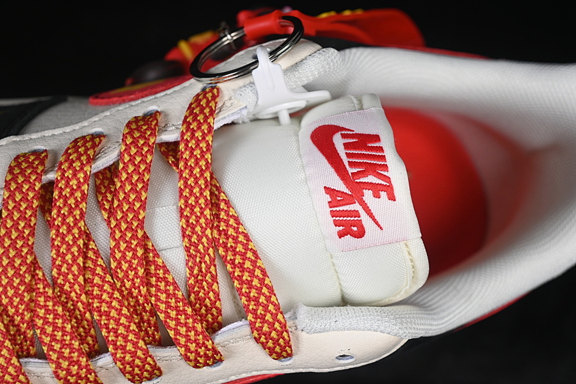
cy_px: 192
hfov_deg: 27.0
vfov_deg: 18.2
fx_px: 1200
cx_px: 288
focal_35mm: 75
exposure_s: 1/60
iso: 160
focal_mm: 50
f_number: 7.1
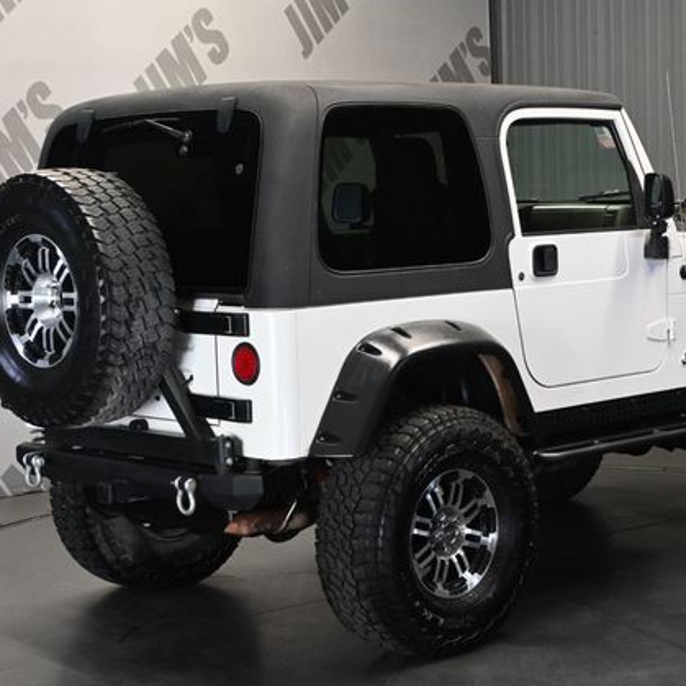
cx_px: 445
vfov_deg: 23.4
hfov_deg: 23.3
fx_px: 1659
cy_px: 341
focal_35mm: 74
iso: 4000
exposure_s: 1/60
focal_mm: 38
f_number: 5.6
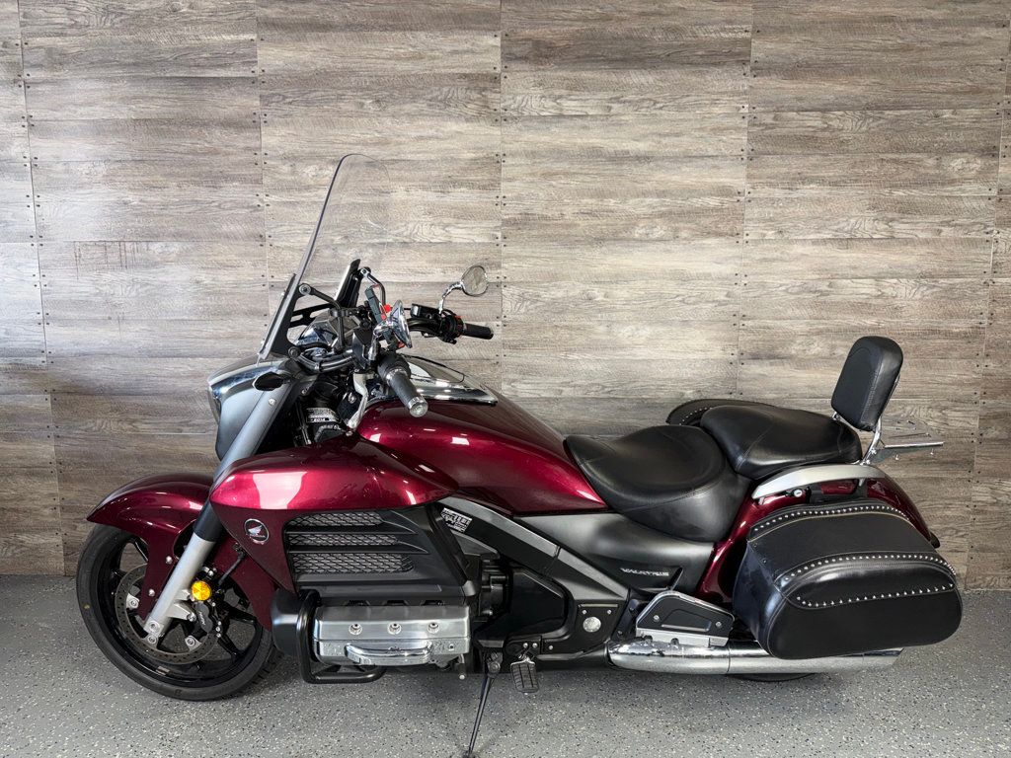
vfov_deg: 56.8
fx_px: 701
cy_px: 379
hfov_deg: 71.6
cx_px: 506
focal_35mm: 24
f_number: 1.78
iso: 64
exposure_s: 1/30
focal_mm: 6.76
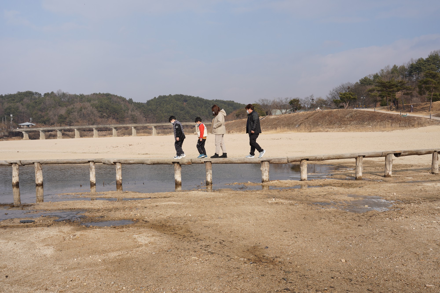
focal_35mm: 35
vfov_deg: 37.9
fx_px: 428
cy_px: 146
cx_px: 220
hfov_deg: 54.4
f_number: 14
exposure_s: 1/100
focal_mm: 35
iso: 100
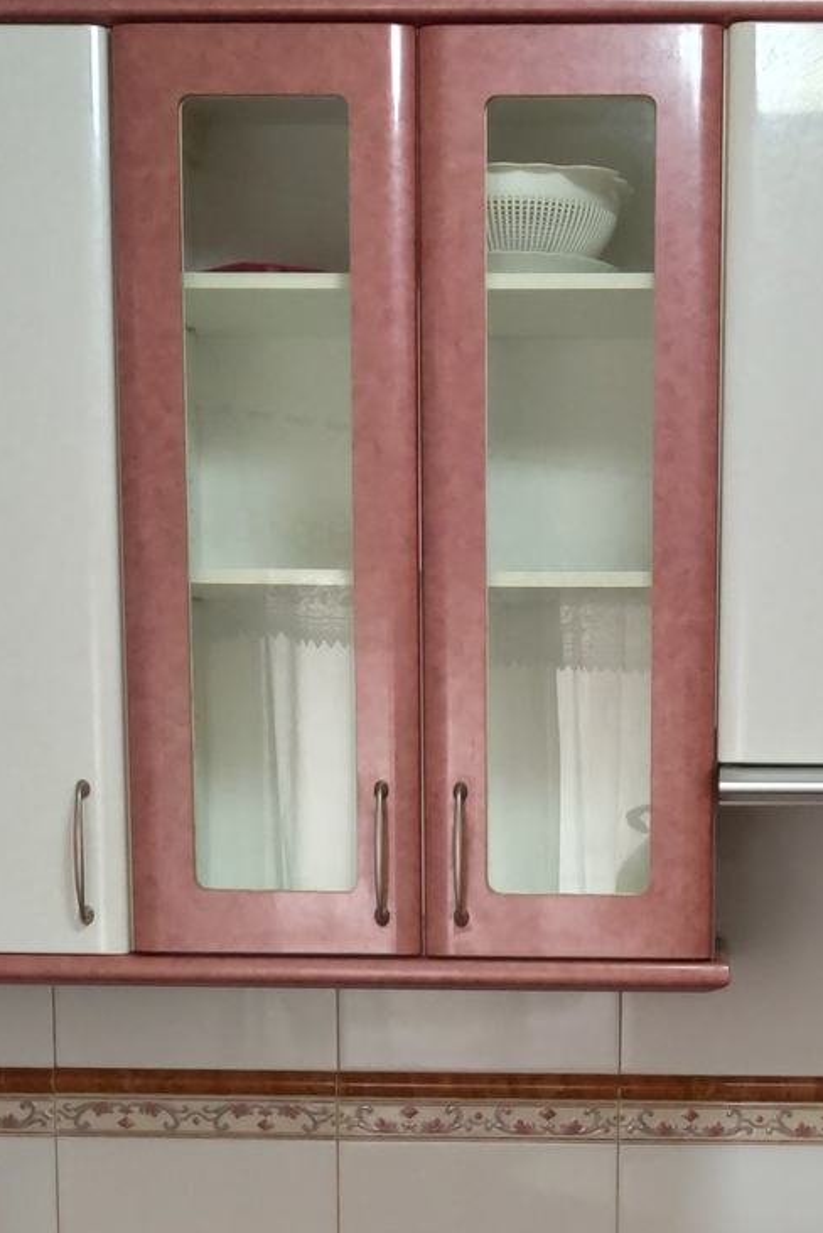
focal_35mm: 71
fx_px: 2432
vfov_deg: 27.3
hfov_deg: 19.0
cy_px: 1128
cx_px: 641
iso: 743
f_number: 1.75
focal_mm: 4.75
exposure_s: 1/50
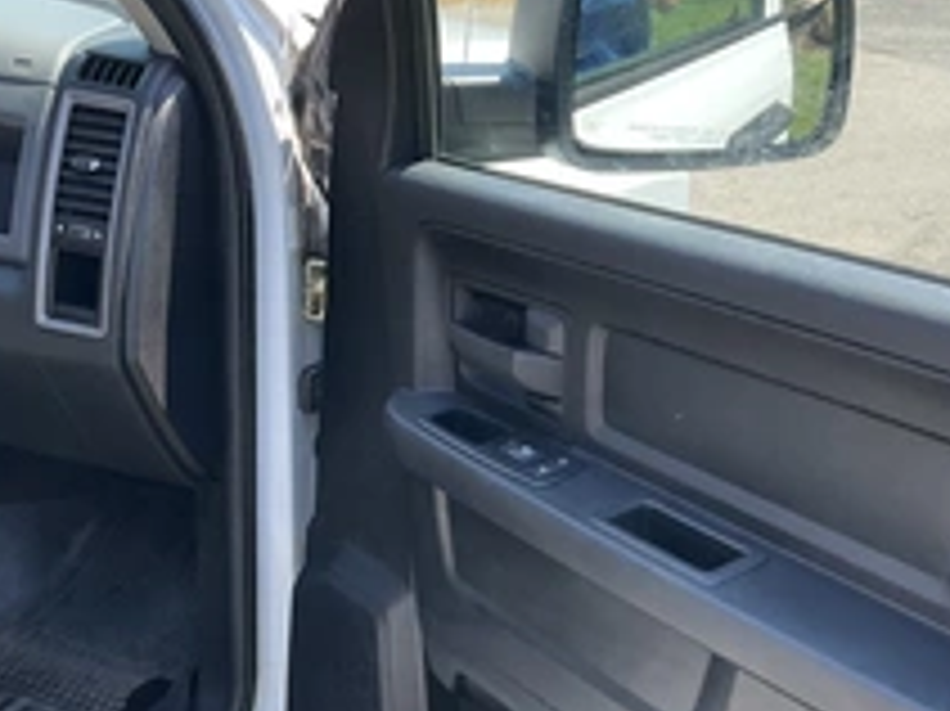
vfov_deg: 26.2
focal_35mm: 55
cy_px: 544
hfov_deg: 34.8
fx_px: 1509
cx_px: 365
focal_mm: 3
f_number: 1.8
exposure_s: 1/265
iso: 25
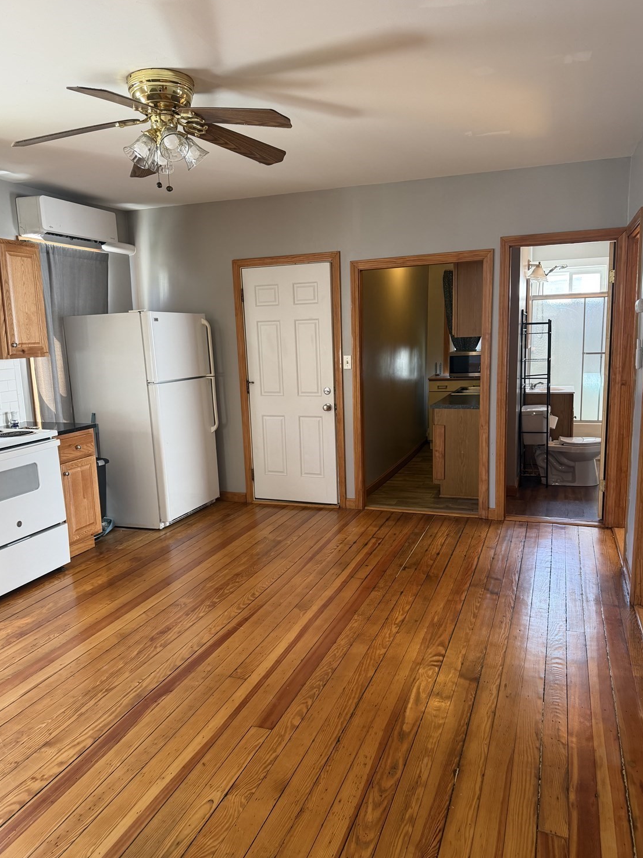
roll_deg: +1.7
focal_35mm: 25
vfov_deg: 69.4
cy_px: 439
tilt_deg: -9.8
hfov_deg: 54.9
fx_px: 619
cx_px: 323
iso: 200
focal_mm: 6.76
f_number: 1.78
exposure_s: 1/70
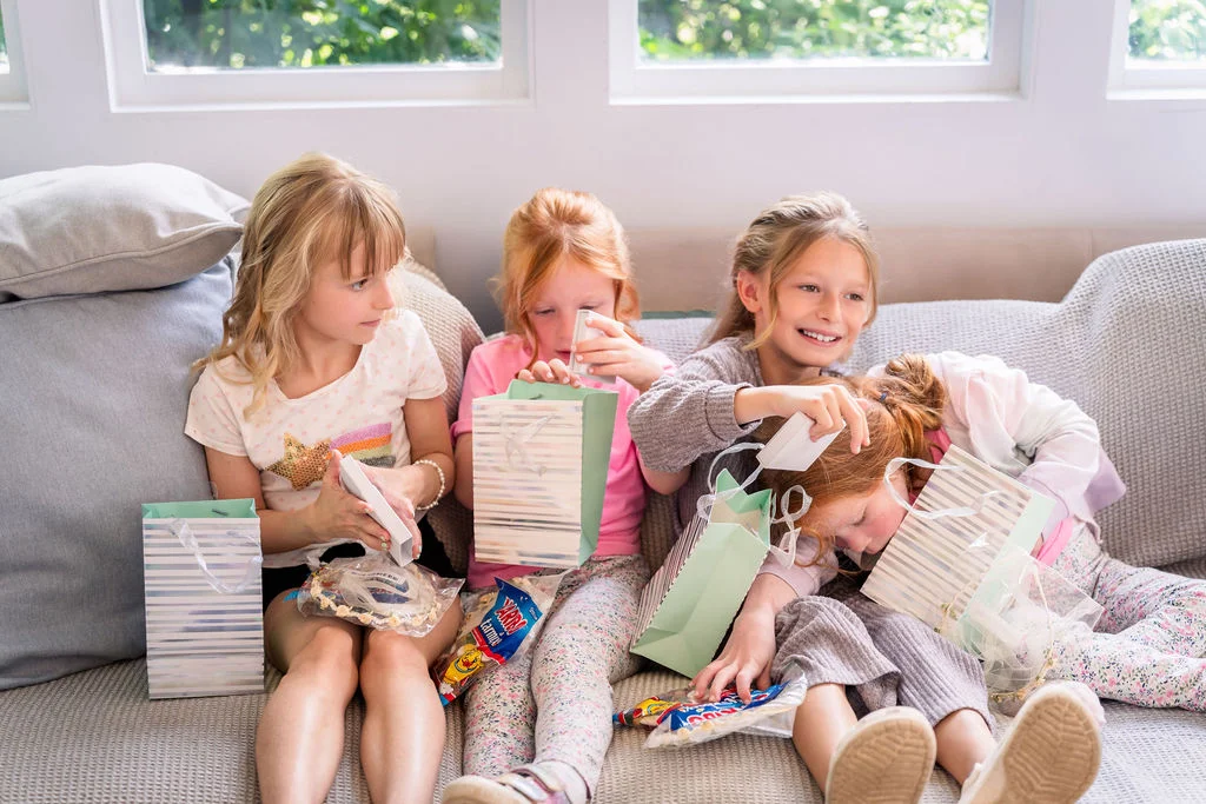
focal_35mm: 58
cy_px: 402
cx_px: 603
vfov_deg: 23.4
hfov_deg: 34.5
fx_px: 1943
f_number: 2.8
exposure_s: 1/250
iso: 800
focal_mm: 58
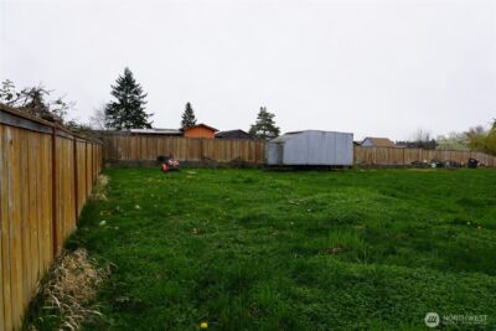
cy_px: 166
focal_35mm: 24
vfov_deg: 53.2
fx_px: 331
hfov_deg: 73.7
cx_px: 248
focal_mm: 16
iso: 100
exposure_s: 1/160
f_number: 5
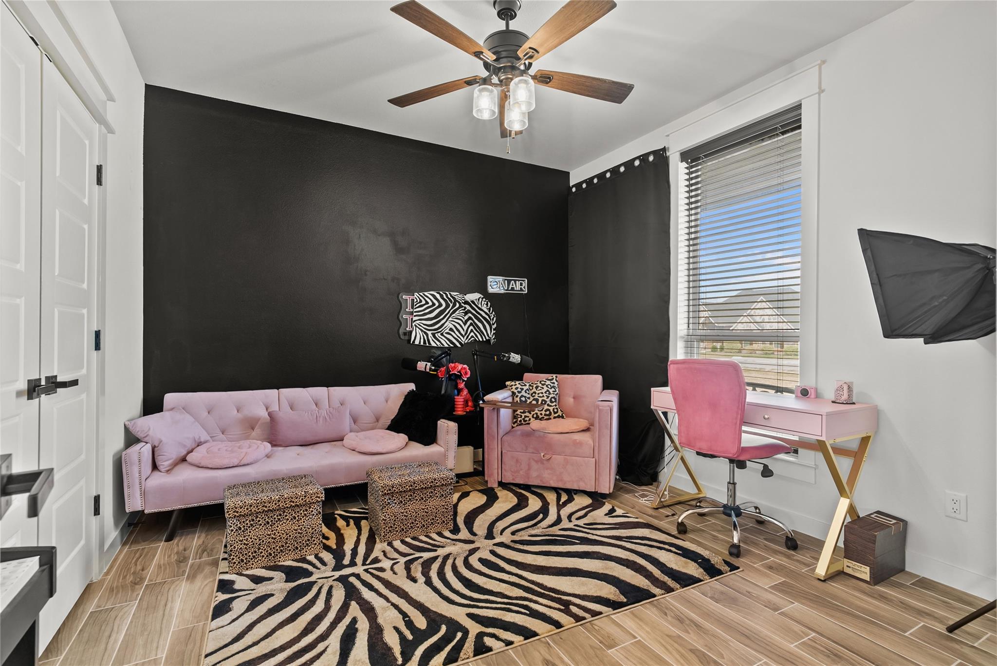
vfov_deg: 73.8
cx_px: 498
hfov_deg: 96.7
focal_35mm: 16
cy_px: 333
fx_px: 443
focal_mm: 16
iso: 640
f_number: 8
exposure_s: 2.5
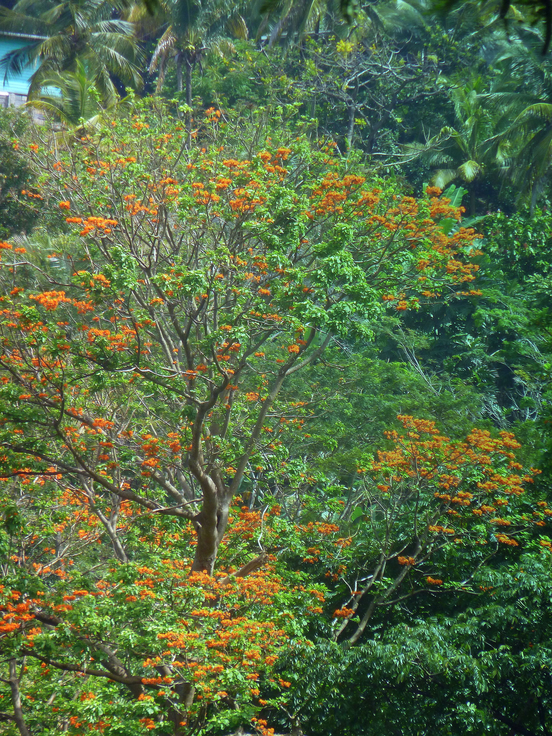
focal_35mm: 310
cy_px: 368
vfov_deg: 6.4
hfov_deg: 4.8
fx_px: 6591
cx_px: 276
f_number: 4.9
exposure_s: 1/320
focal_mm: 49.2
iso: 160
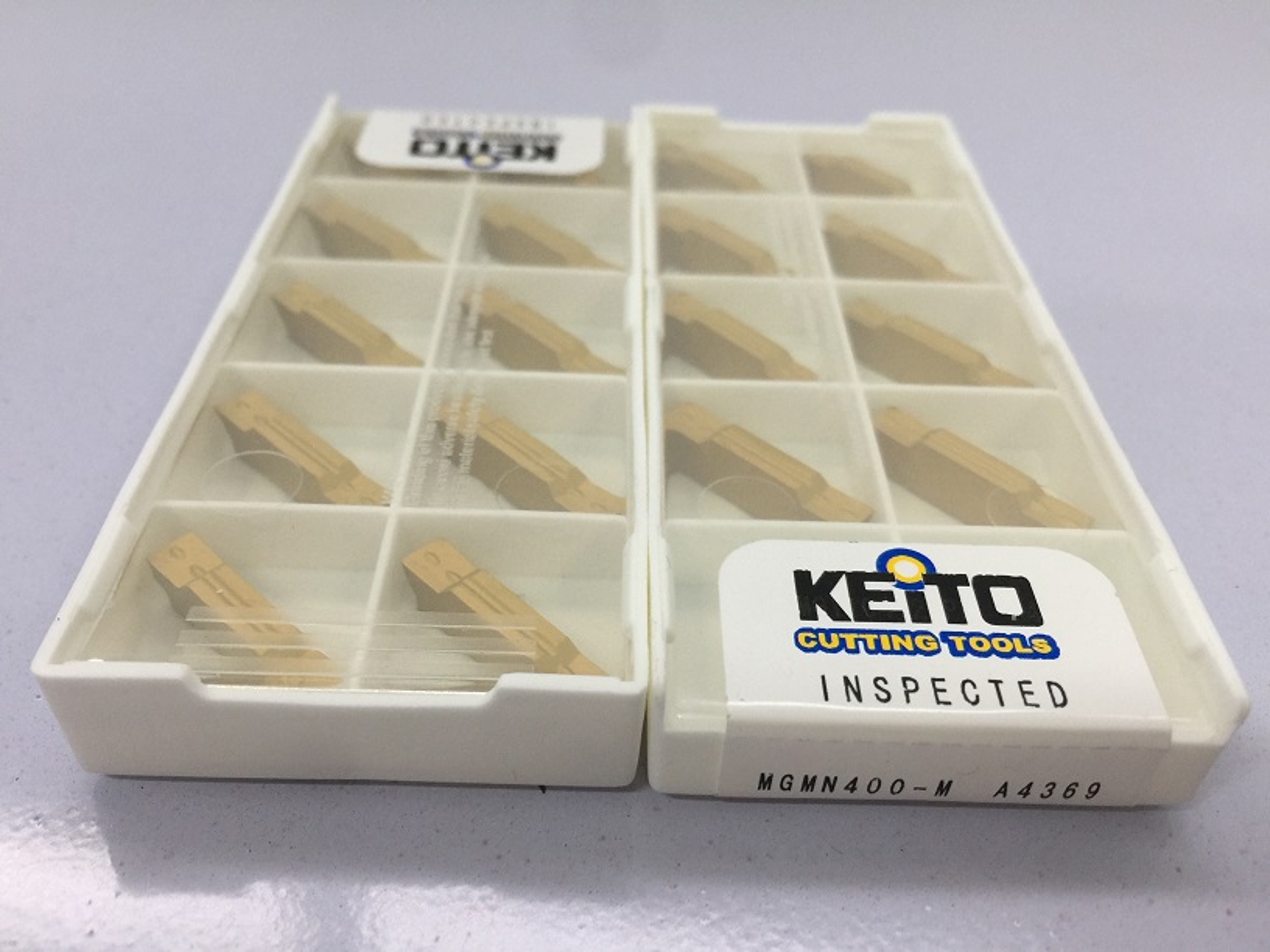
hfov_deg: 61.7
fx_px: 1064
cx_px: 635
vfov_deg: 48.2
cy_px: 476
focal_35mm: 29
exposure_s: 1/33
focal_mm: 4.15
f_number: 2.2
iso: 64
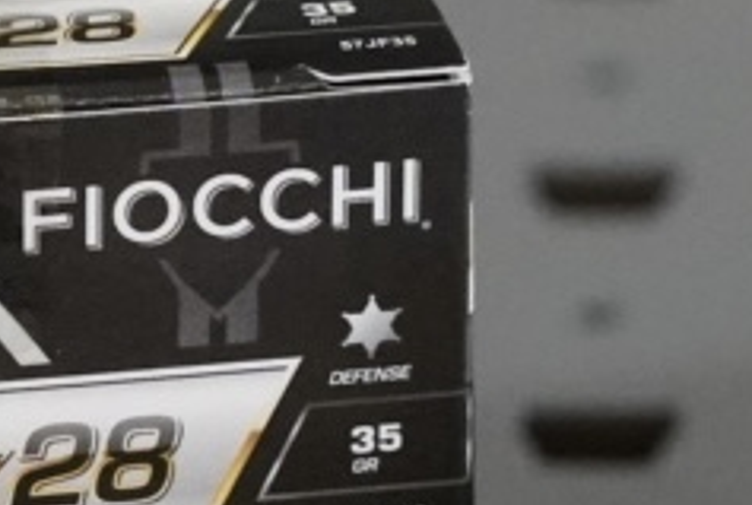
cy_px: 761
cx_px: 200
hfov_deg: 4.0
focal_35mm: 519
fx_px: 10862
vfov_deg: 2.7
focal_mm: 85
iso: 12800
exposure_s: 1/800
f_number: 4.5
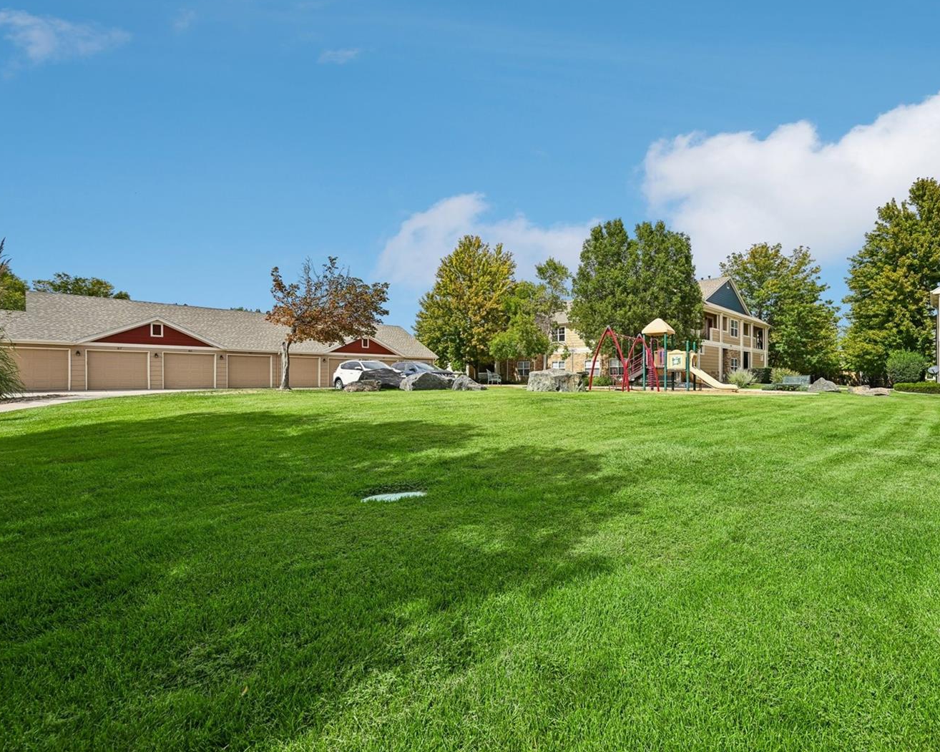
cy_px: 372
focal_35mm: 16
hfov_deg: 91.9
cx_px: 564
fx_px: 445
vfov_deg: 80.4
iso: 64
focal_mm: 14
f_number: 8
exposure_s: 1/160
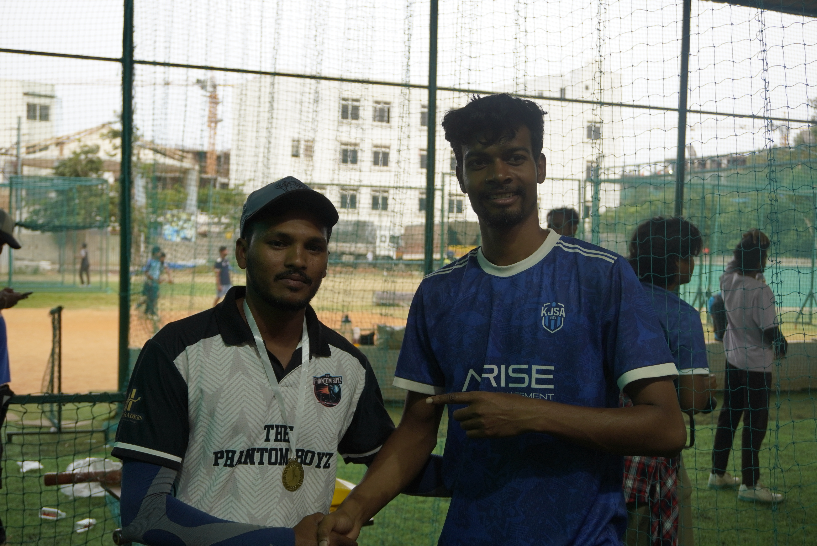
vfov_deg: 28.1
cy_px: 273
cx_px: 408
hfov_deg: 41.1
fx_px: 1090
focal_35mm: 48
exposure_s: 1/200
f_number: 4.5
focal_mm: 32
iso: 400
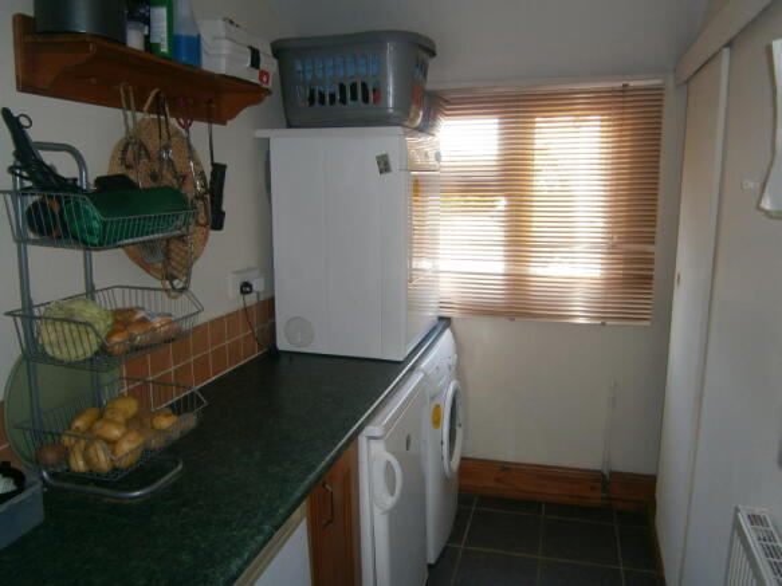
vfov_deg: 53.0
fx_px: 587
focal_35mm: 26
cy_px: 293
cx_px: 391
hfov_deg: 67.3
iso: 125
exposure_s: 1/30
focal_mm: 4.7
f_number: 2.8
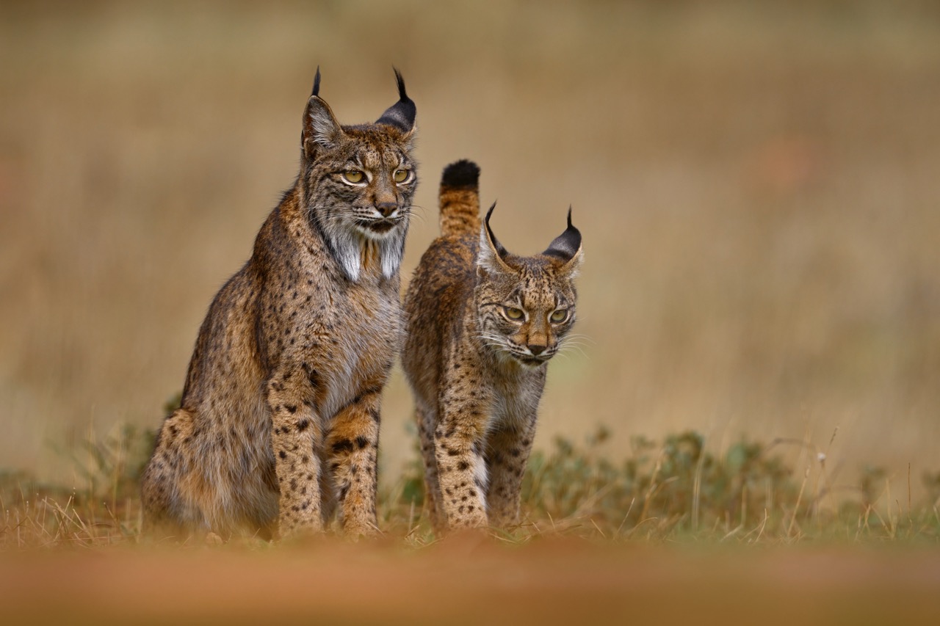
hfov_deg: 3.4
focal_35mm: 600
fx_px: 15664
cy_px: 313
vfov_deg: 2.3
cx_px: 470
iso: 250
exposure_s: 1/160
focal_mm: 600
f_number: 6.3
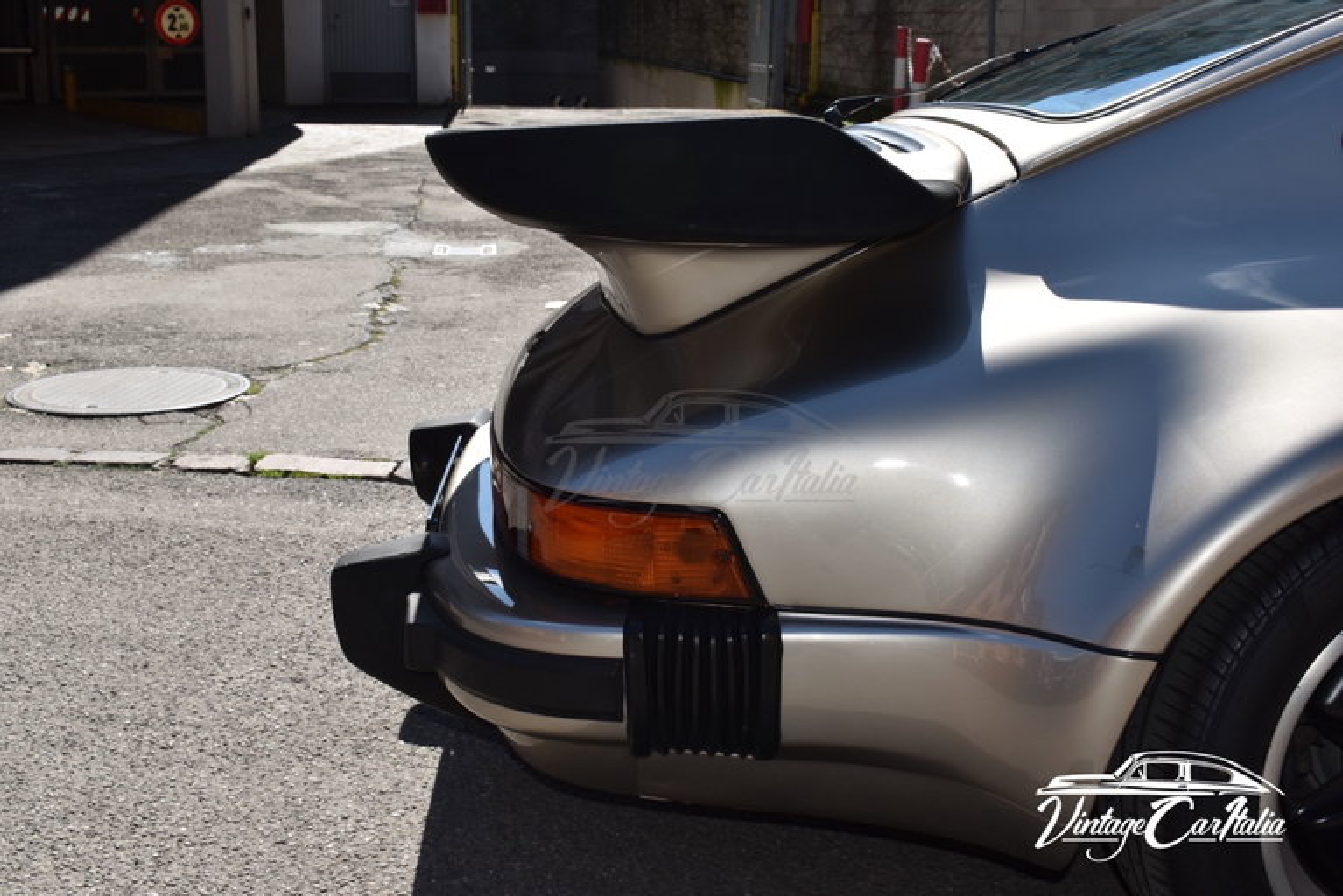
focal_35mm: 42
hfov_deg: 46.4
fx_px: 1567
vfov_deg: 31.9
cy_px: 448
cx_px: 672
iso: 100
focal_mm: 28
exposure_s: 1/200
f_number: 11
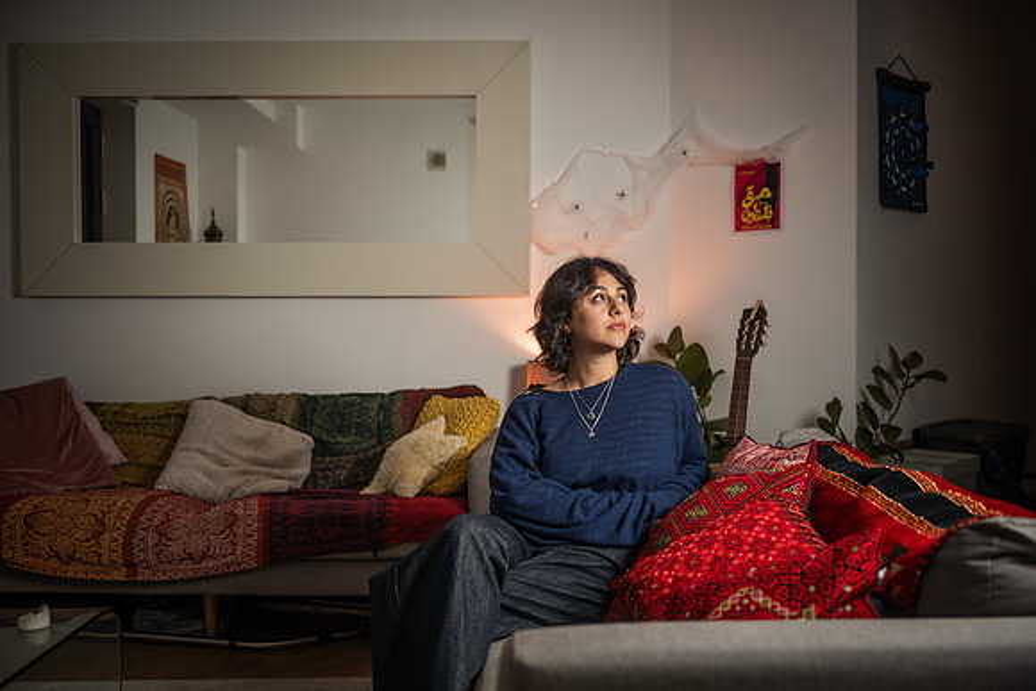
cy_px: 346
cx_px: 518
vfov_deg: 37.2
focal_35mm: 36
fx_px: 1026
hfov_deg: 53.6
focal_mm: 35
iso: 125
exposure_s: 1/200
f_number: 2
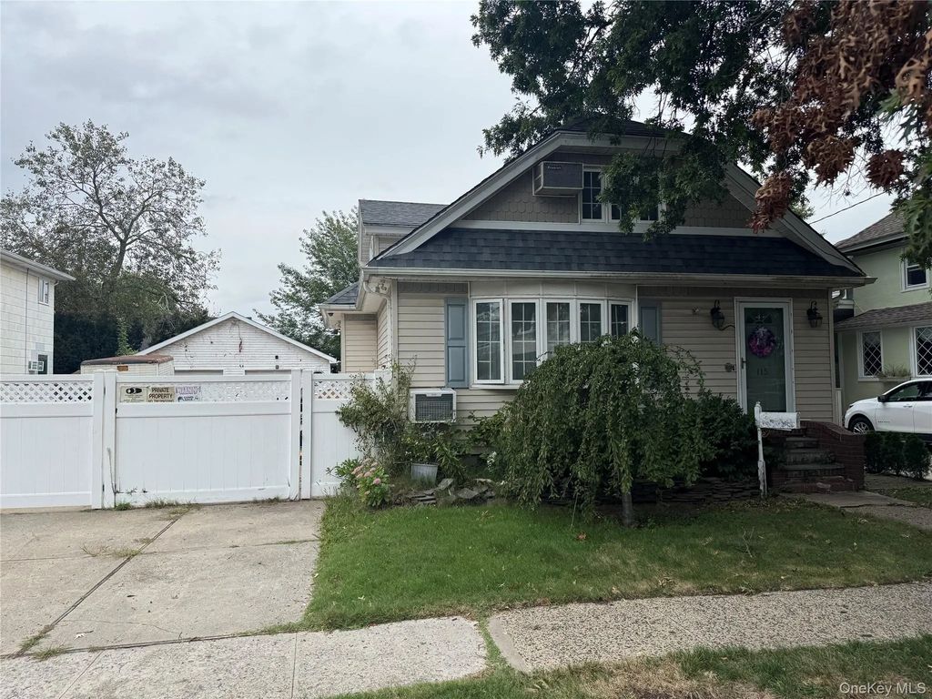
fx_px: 646
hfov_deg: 71.6
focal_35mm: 24
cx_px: 466
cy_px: 350
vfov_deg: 56.8
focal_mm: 6.76
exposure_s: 1/2174
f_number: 1.78
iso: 80
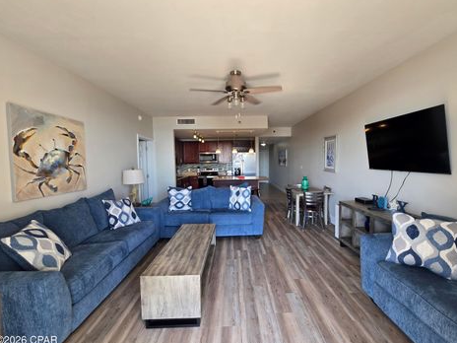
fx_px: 185
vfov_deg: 85.7
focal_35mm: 14
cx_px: 241
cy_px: 172
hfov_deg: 102.0
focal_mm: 2.2
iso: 64
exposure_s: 1/60
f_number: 2.2
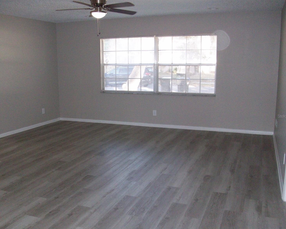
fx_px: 305
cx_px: 141
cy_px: 116
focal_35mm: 36
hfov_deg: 50.3
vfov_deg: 41.2
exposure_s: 1/60
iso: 200
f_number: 2.8
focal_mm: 5.7
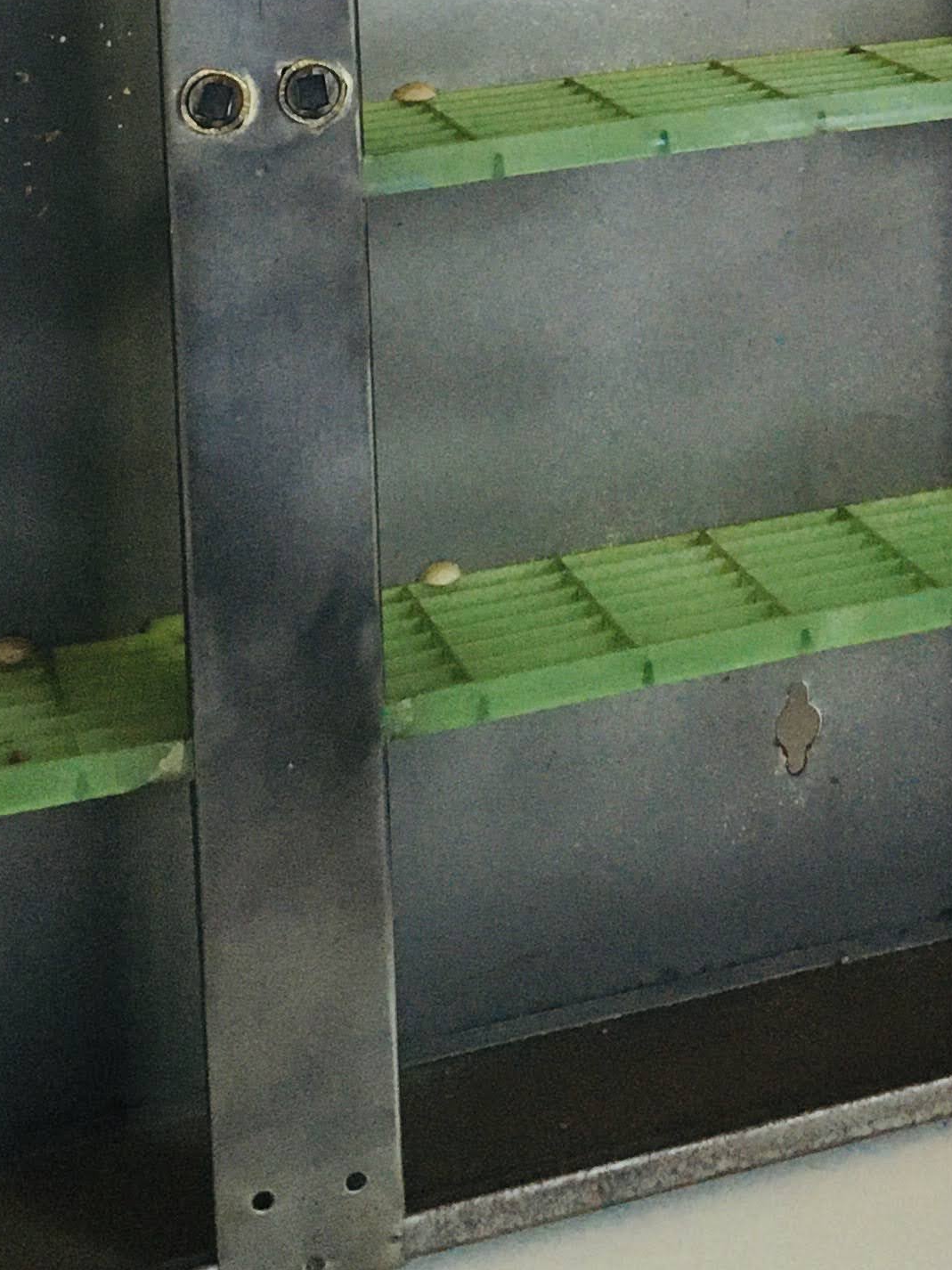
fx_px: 3008
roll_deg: +1.9
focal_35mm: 82
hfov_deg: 17.3
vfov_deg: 21.9
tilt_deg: -6.2
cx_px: 1083
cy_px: -282
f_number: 2.2
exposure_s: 1/33
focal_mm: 4.15
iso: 200
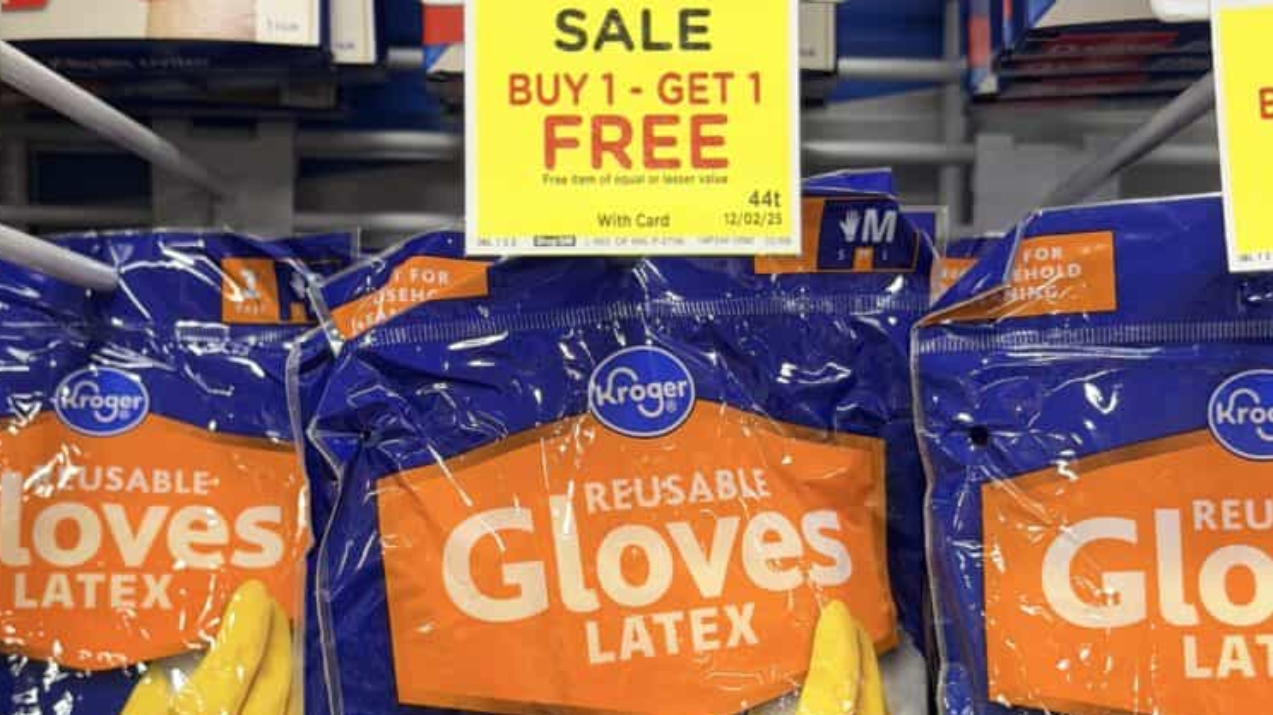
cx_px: 631
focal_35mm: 72
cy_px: 629
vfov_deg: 16.5
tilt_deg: -6.0
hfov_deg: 29.4
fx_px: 2430
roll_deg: -0.9
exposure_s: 1/41
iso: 64
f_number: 1.78
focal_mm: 6.76
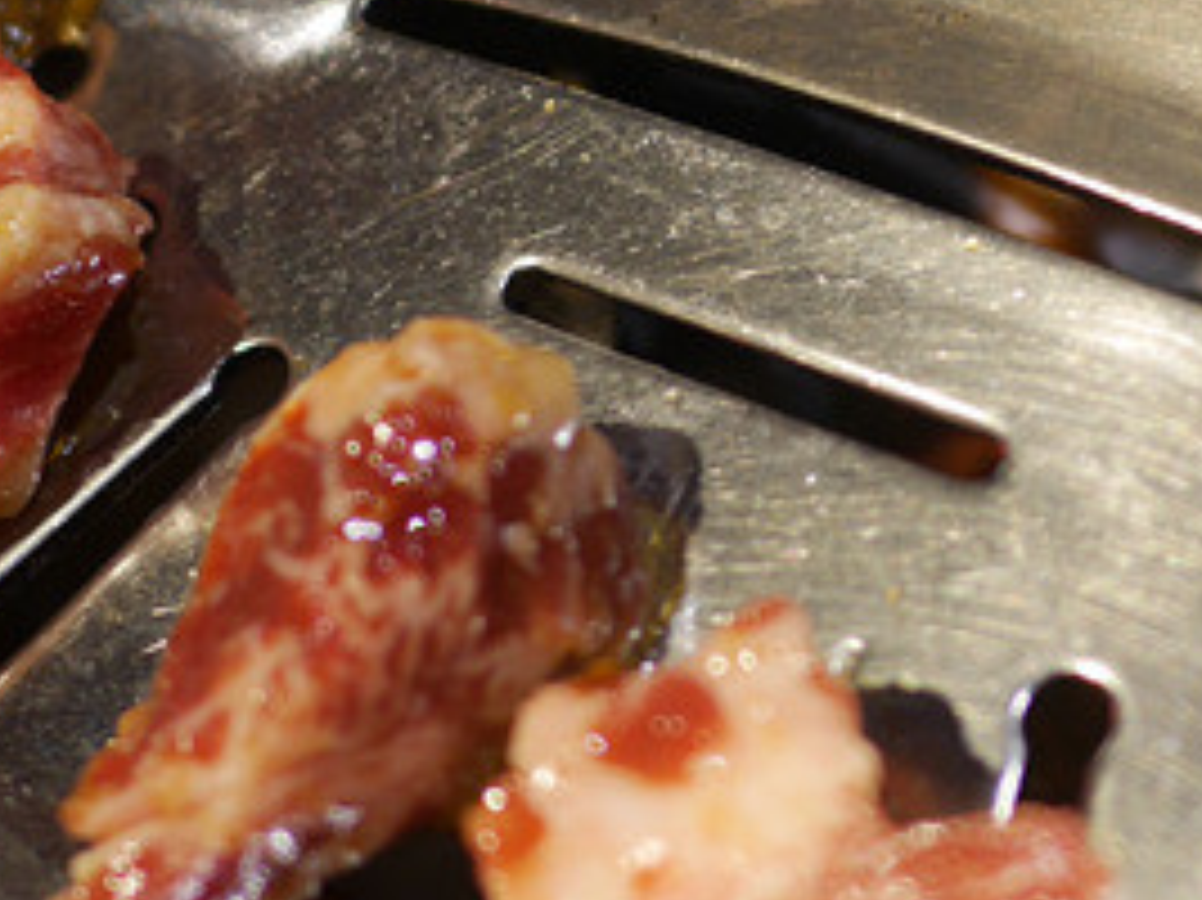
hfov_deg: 18.9
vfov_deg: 14.3
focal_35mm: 101
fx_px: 3506
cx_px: 1202
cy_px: -97
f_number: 1.8
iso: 200
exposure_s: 1/125
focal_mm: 15
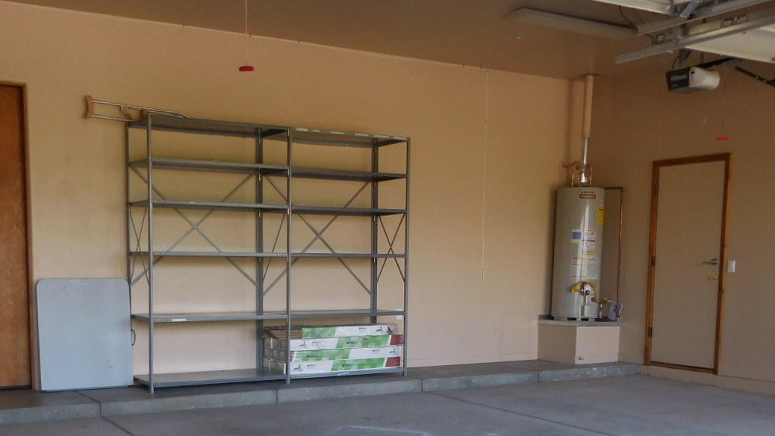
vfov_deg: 27.6
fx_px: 863
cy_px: 367
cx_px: 357
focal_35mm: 42
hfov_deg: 48.3
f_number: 3.3
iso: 125
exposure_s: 1/80
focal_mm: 4.5
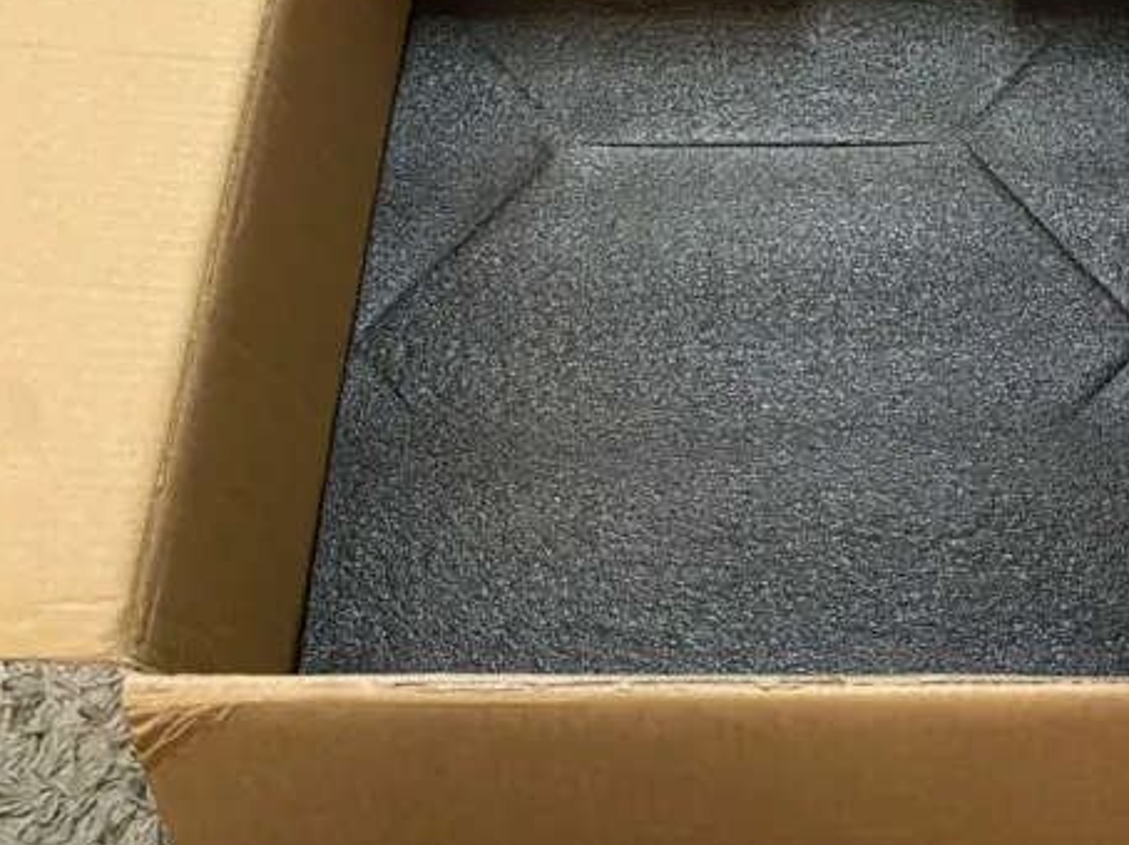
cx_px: 933
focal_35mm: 44
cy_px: 244
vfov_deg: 32.4
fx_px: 1434
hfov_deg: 40.8
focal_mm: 4.25
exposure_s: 1/33
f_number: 1.8
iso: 400
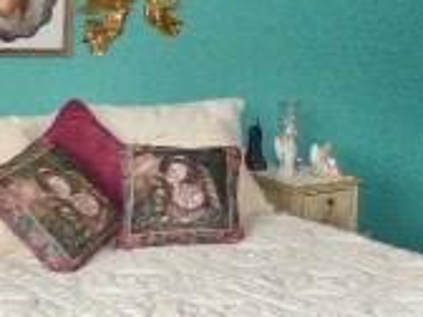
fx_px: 929
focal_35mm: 76
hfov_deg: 22.7
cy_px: 55
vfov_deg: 19.2
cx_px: 559
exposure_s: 1/60
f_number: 2.8
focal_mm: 3.58
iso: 800
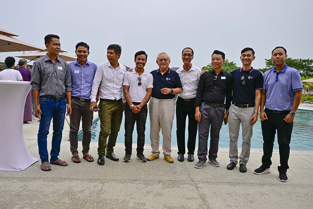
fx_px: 256
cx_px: 156
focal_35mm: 30
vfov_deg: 44.3
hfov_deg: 62.8
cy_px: 104
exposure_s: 1/200
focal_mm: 29.5
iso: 400
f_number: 5
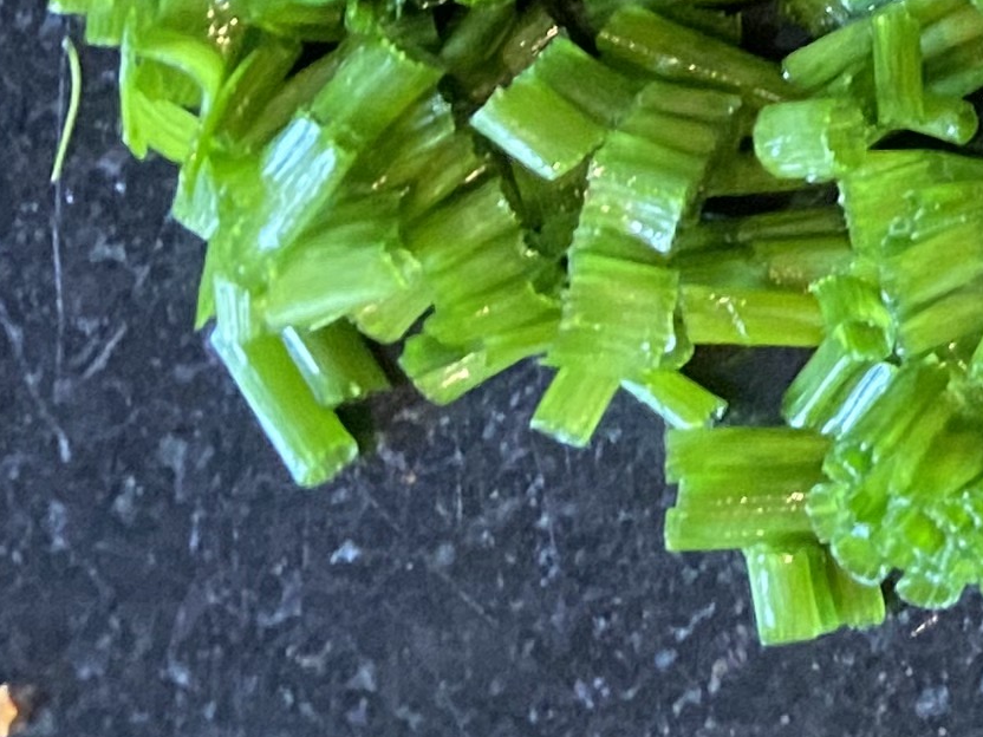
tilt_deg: -77.1
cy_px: -711
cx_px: 2318
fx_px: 3578
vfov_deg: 10.8
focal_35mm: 126
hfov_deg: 12.5
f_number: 1.8
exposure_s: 1/47
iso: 500
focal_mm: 4.25
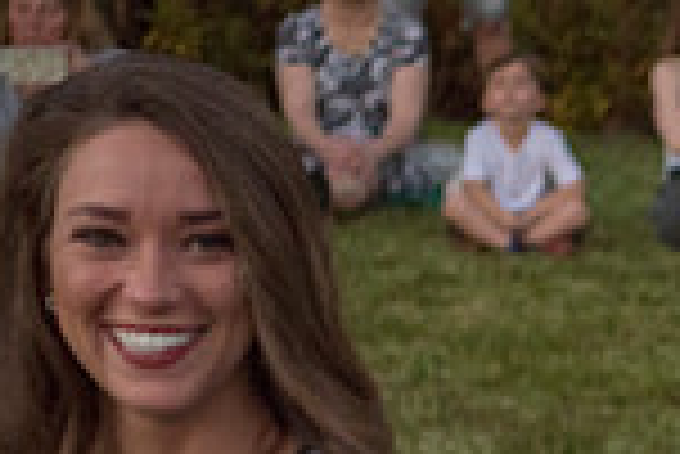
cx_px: 1085
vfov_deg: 5.8
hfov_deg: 8.4
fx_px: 4500
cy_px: 546
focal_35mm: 238
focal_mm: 62
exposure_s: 1/1600
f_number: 3.2
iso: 2000
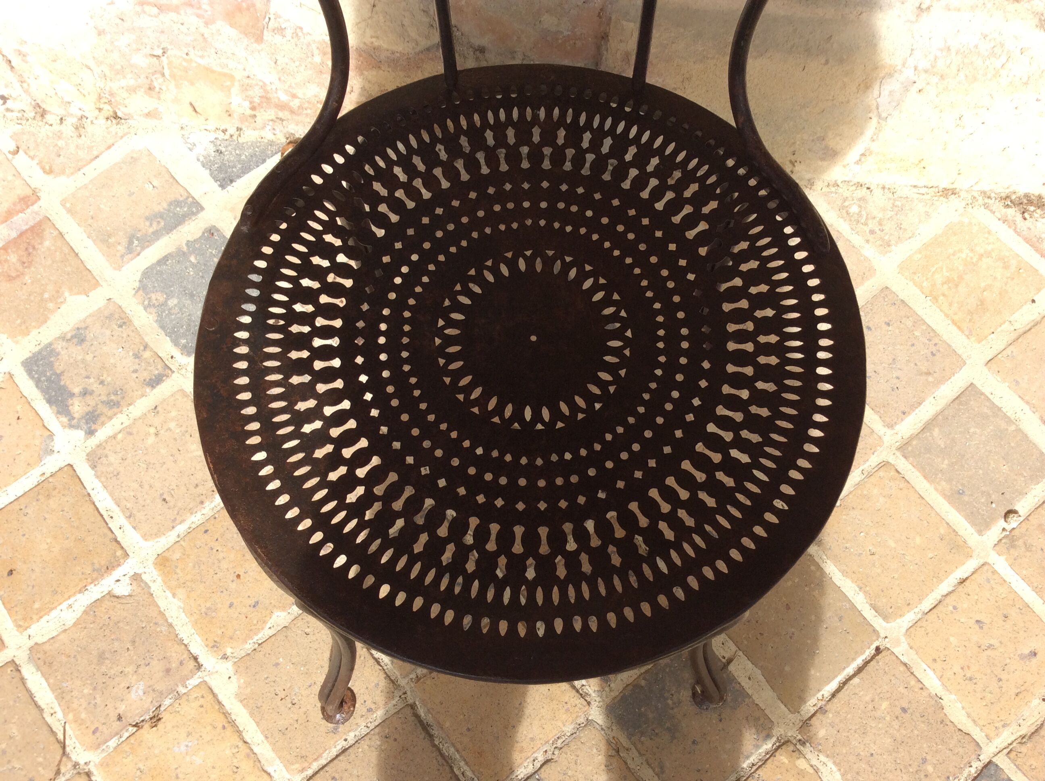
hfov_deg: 56.9
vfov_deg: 44.1
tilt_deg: -70.3
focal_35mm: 32
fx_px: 965
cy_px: 390
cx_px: 522
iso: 32
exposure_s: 1/506
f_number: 2.4
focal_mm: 3.3
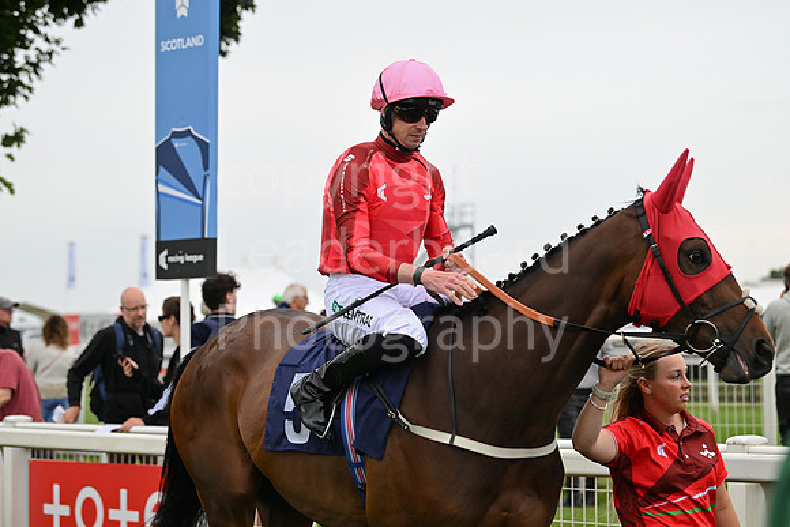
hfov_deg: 20.0
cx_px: 395
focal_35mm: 102
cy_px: 264
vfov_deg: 13.4
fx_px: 2239
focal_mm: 102
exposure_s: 1/800
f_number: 4.5
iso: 800
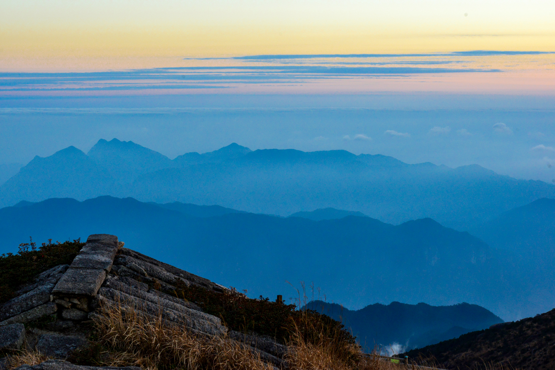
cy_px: 185
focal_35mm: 70
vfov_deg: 19.5
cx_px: 278
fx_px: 1079
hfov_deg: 28.8
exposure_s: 1/80
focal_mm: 70
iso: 1600
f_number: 11
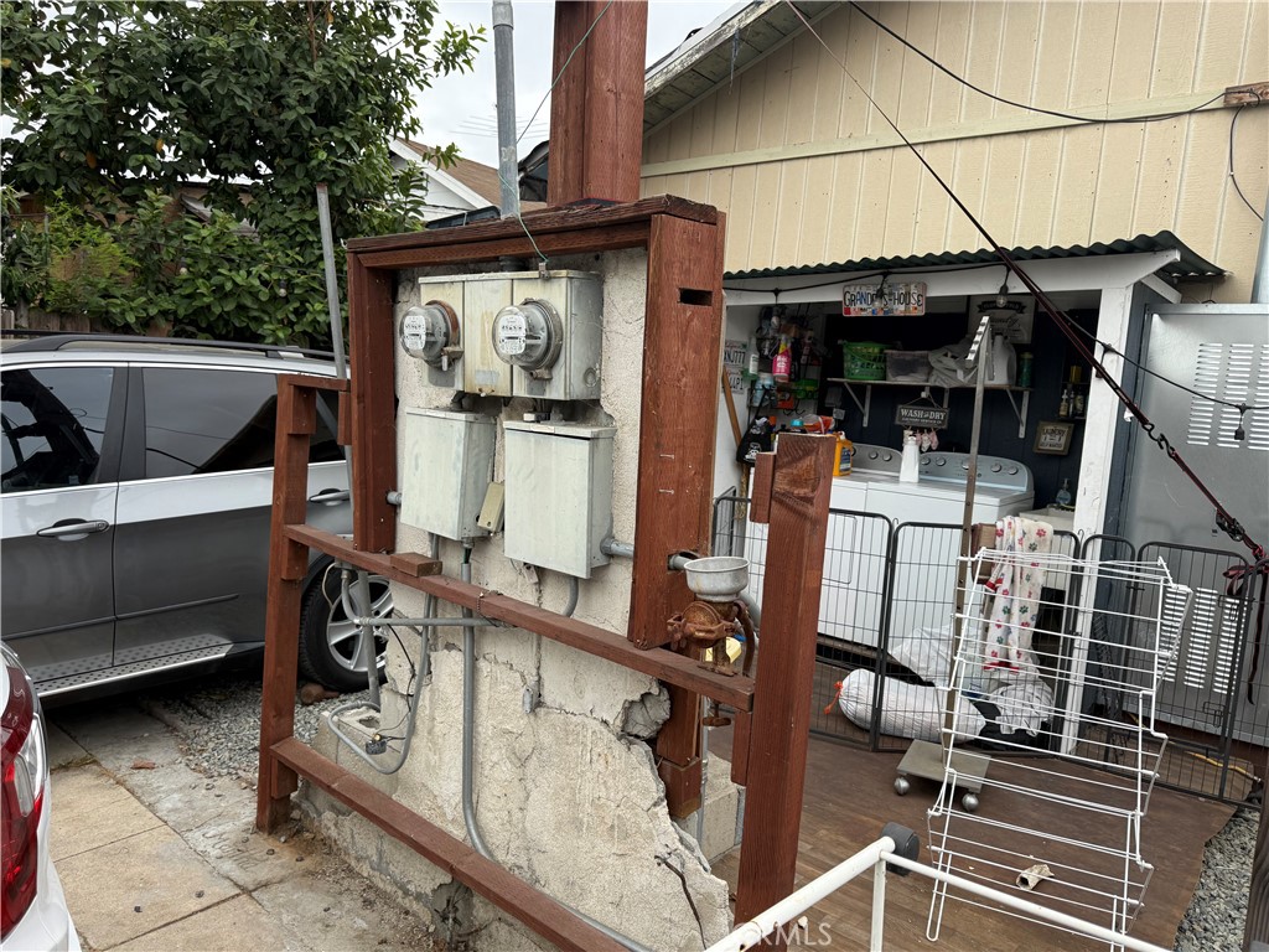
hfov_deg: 71.6
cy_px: 476
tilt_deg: -5.7
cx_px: 634
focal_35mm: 24
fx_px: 880
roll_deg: -5.3
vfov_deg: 56.8
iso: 100
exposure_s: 1/1770
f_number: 1.78
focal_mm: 6.76
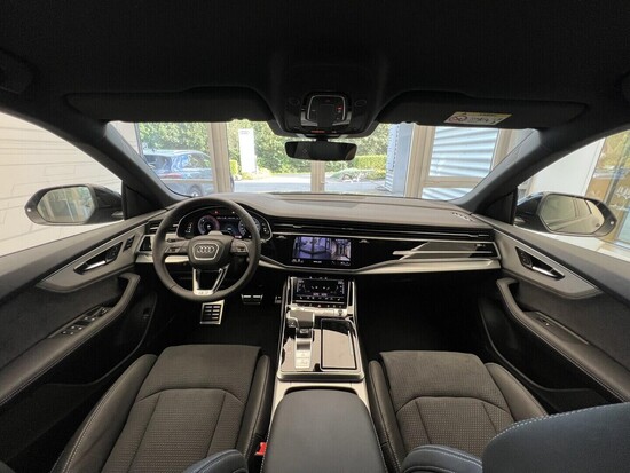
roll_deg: -1.2
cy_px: 236
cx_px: 315
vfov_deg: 90.0
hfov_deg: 106.2
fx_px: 237
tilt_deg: -17.8
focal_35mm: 13
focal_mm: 1.57
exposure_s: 1/99
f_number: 1.8
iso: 100
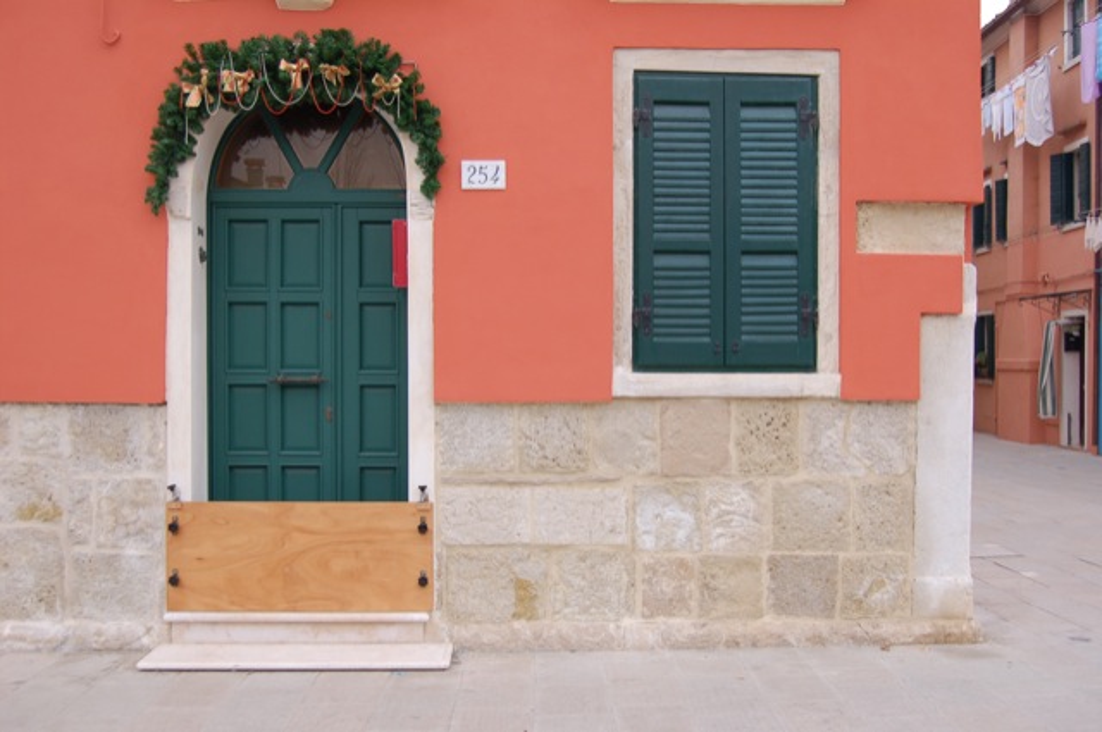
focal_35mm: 36
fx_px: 1101
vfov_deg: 36.8
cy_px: 366
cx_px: 551
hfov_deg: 53.2
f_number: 5
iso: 200
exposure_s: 1/100
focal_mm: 24
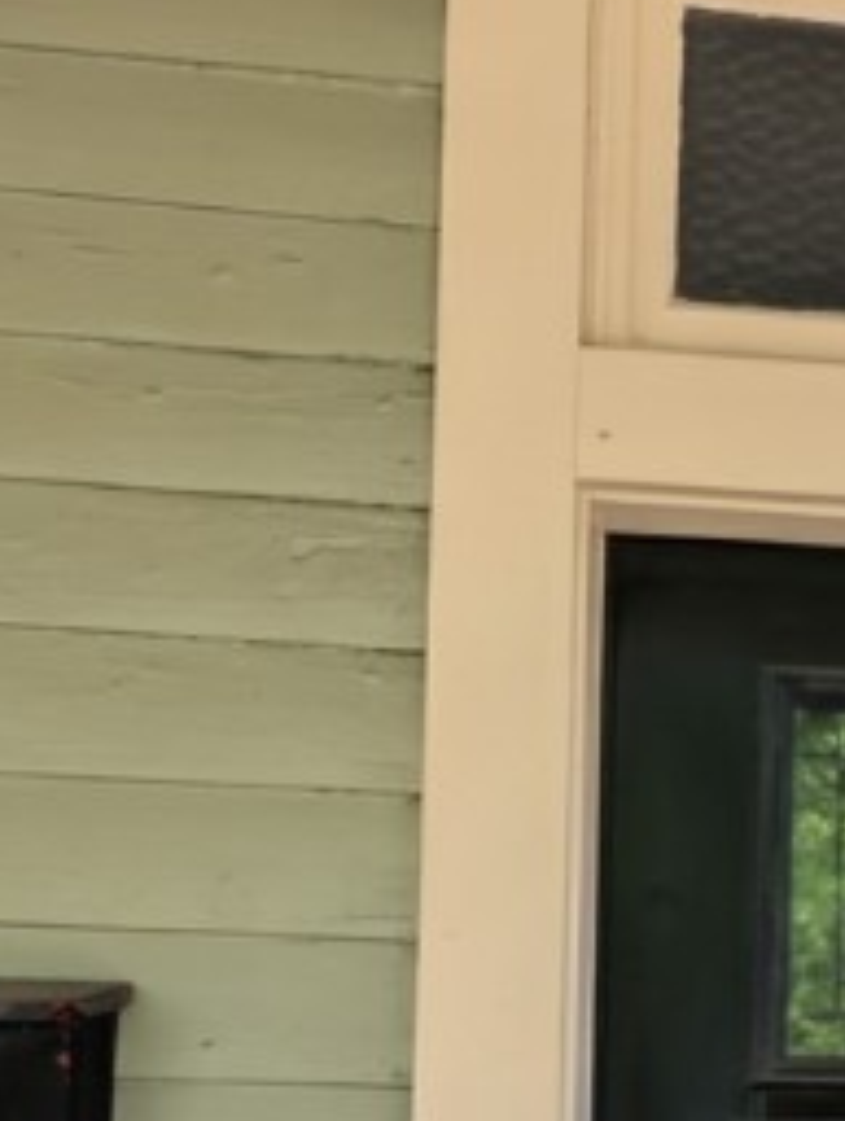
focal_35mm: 39
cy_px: 1331
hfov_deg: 31.2
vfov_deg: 37.0
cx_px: 1007
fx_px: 1265
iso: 52
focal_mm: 1.95
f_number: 2.2
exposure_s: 1/191
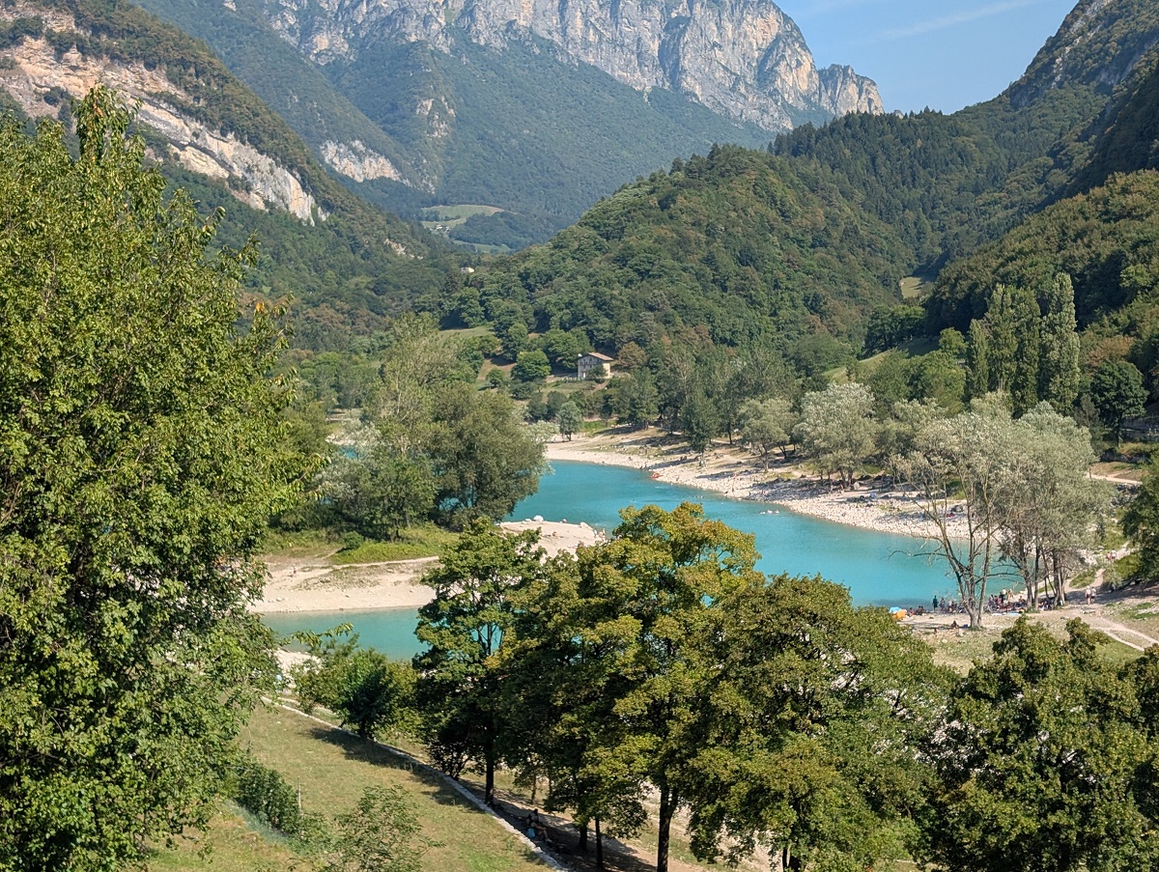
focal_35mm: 49
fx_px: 1643
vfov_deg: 29.7
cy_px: 436
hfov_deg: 38.9
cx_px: 580
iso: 17
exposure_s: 1/1034
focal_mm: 6.9
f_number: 1.68
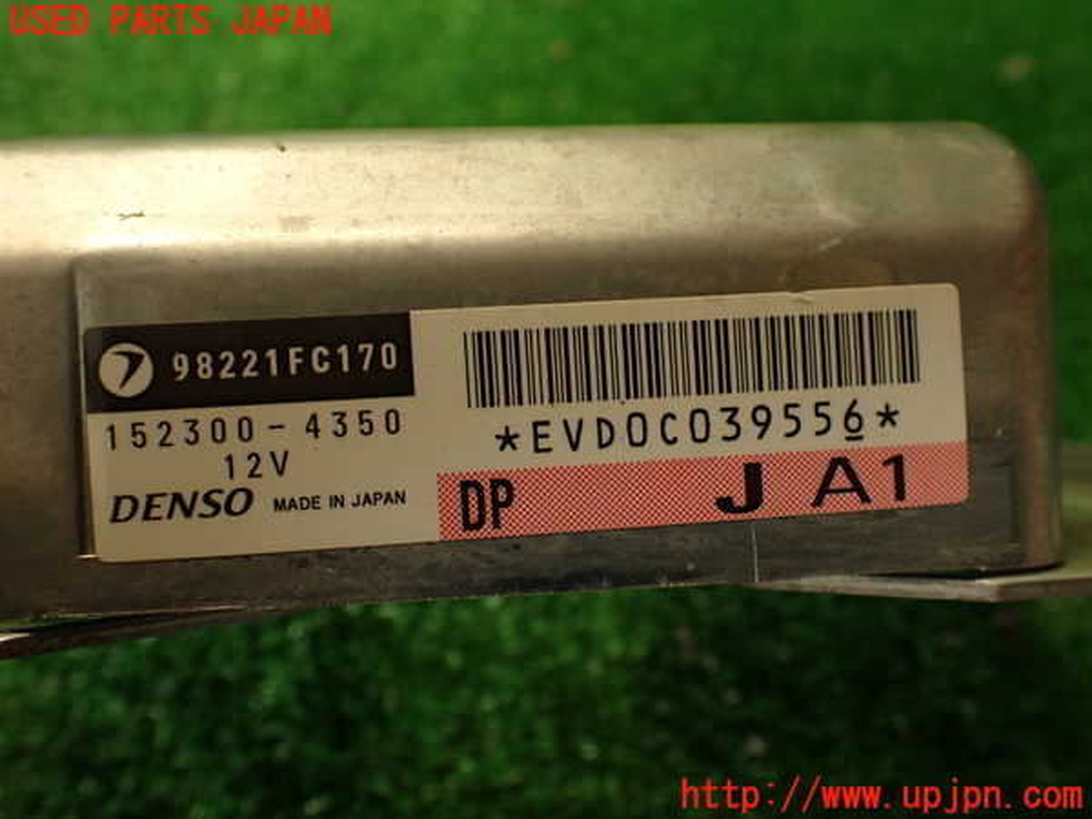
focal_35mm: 32
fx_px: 1009
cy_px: 410
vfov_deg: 44.2
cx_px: 546
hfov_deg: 56.8
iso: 200
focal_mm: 5.79
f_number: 2.4
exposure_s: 1/50
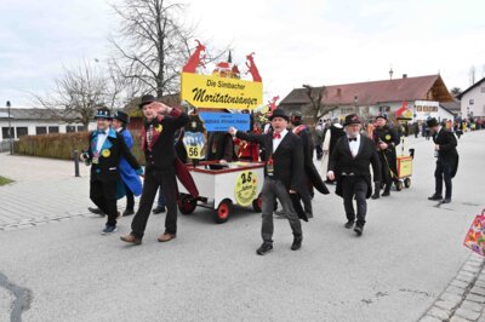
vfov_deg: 43.5
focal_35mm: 30
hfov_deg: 62.0
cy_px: 161
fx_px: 404
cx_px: 242
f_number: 11
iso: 2500
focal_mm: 30
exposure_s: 1/500
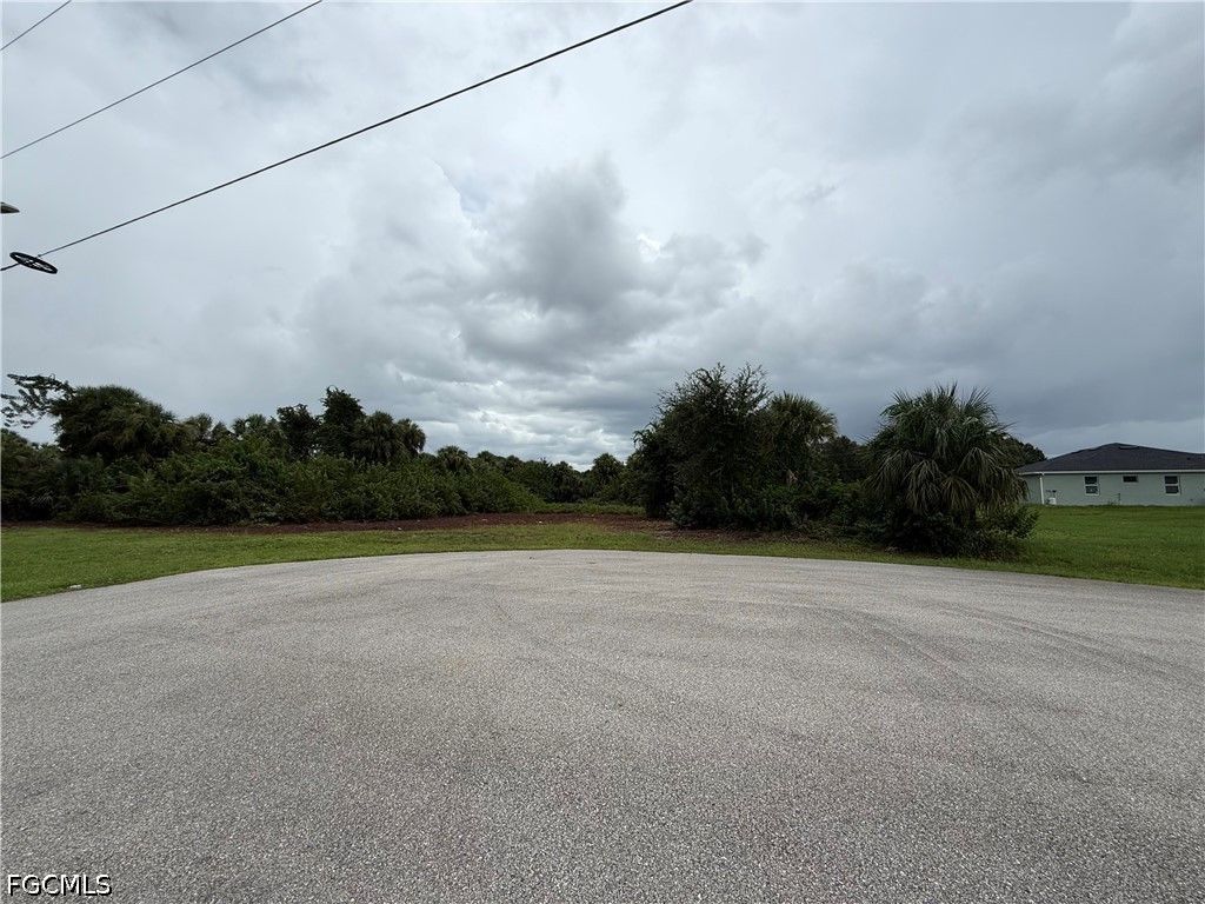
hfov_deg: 102.1
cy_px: 452
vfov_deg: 85.7
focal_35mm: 14
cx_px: 602
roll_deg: -0.3
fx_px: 487
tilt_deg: +6.0
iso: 50
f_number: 2.2
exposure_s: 1/2320
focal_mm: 2.22
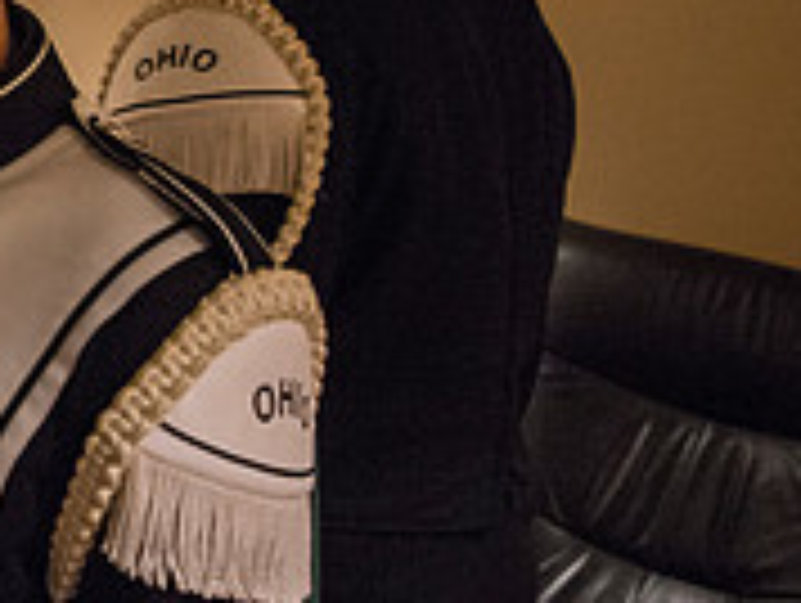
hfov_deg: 21.4
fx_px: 1738
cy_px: 34
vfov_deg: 19.2
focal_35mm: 75
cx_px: -428
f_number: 2.8
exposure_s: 1/160
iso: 4000
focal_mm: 24
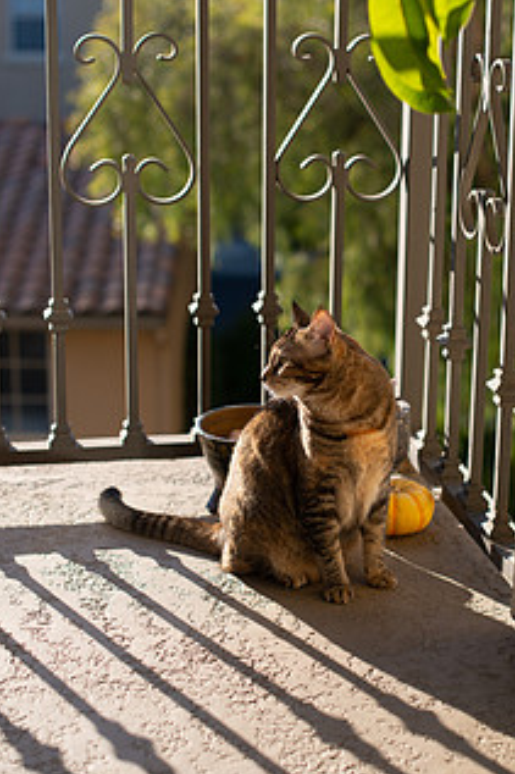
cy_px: 332
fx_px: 1525
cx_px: 356
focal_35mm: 71
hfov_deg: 19.1
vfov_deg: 28.4
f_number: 2.8
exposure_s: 1/2000
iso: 250
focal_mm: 50
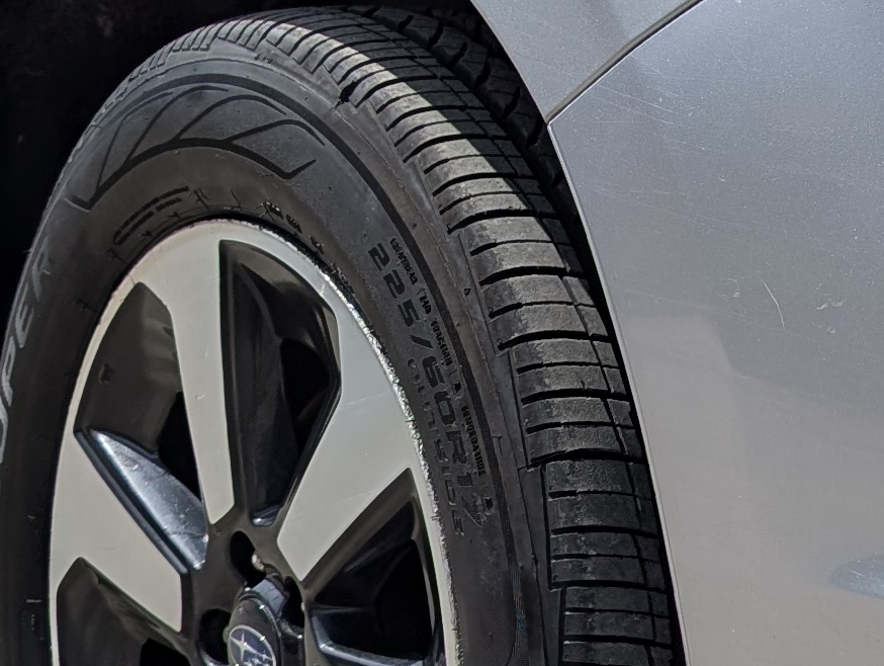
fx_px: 2864
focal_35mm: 112
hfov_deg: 16.7
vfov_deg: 13.2
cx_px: 1078
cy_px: 141
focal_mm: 6.9
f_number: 1.68
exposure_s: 1/3378
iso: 21
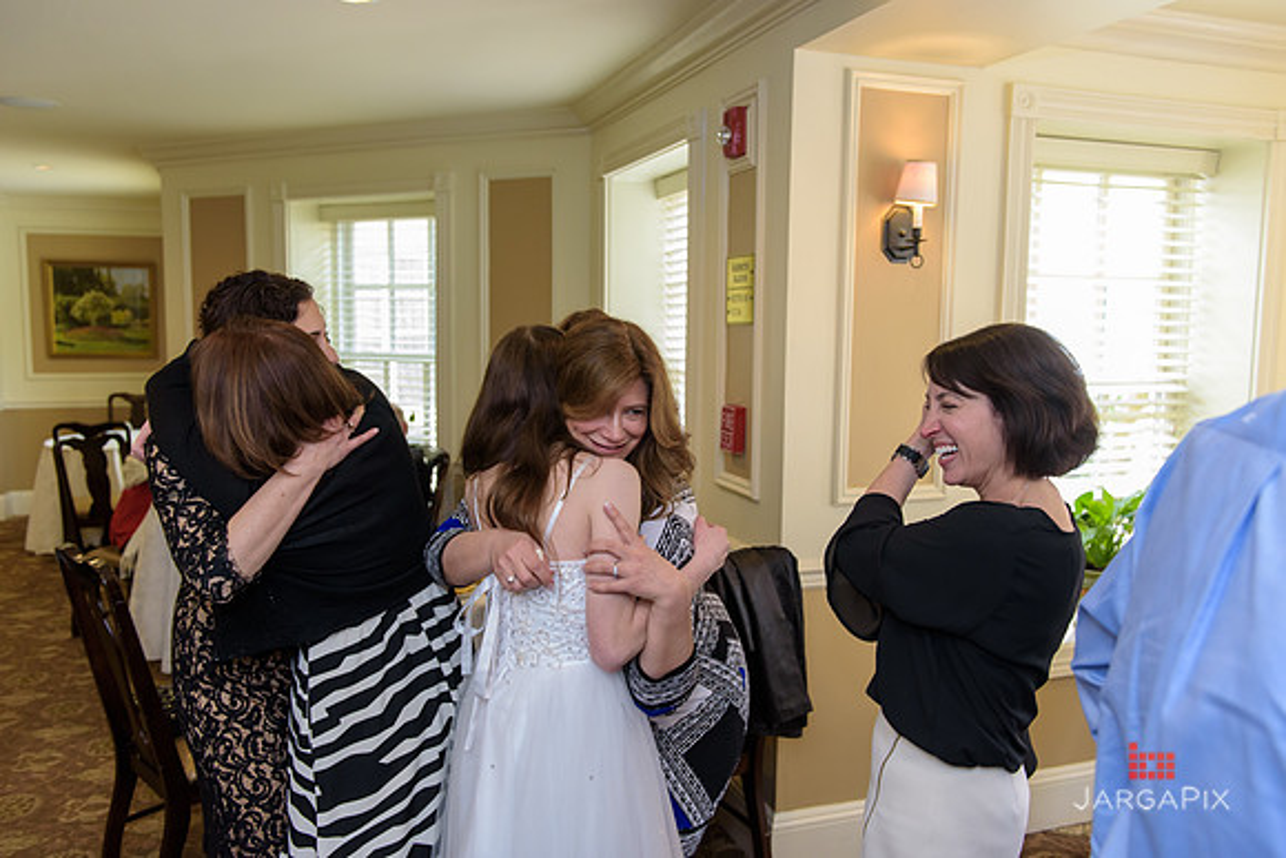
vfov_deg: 45.0
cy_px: 429
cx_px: 643
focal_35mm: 29
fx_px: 1036
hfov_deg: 63.6
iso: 1600
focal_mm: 29
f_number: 3.2
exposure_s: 1/125
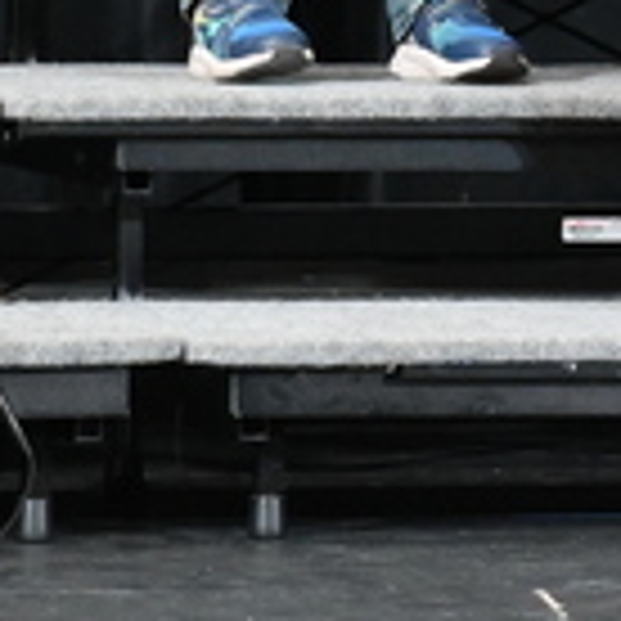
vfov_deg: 1.8
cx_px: 2025
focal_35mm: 987
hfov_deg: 1.8
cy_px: -772
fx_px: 20033
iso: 2000
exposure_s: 1/125
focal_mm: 104
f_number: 5
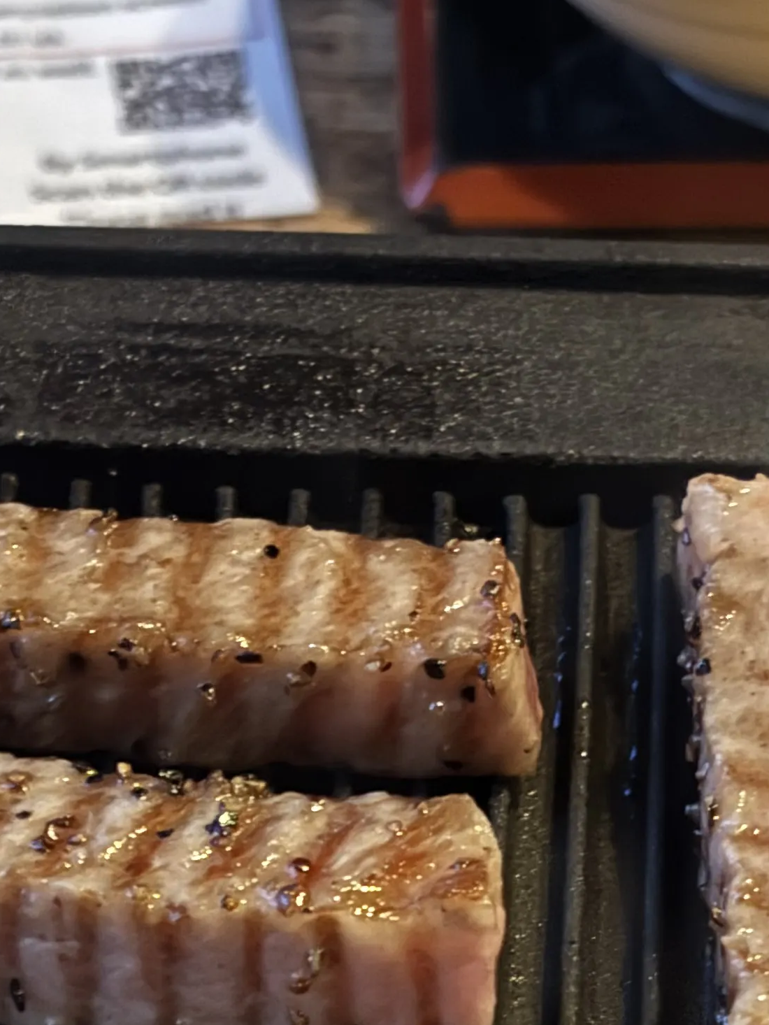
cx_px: 535
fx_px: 4234
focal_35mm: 143
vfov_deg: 13.5
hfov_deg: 10.4
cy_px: 1119
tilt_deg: -45.6
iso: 400
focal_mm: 5.96
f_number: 1.6
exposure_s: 1/9
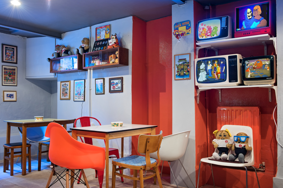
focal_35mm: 33
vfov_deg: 40.0
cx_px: 140
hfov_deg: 57.2
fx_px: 259
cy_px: 96
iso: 125
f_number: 8
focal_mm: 32
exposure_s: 6
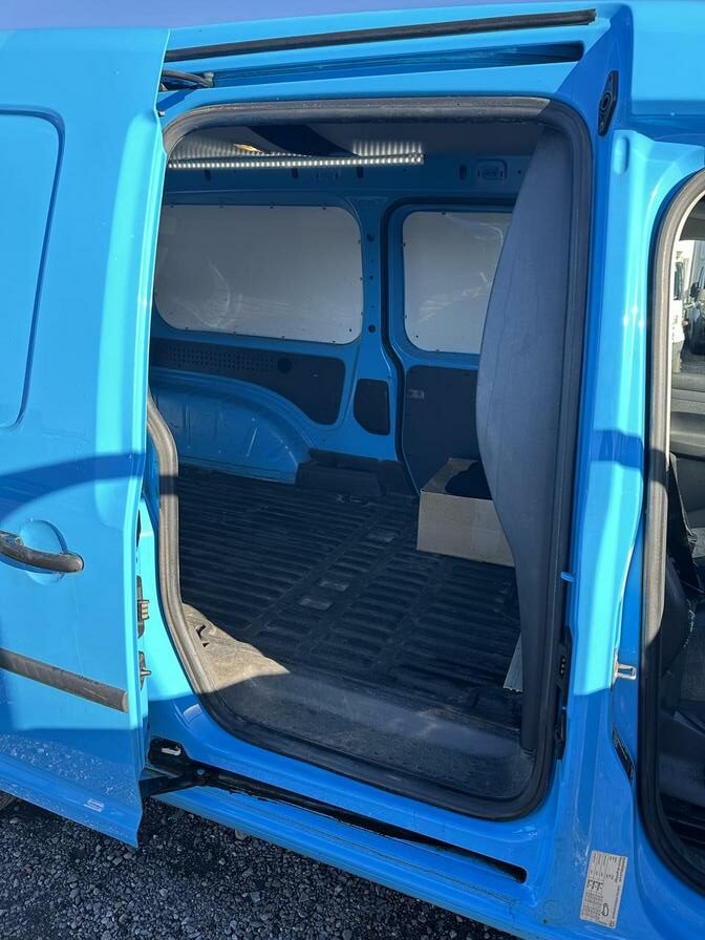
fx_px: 652
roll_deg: +0.0
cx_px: 352
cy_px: 470
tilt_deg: -15.8
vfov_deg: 71.6
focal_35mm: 24
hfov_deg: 56.8
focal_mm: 6.86
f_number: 1.78
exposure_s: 1/552
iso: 80
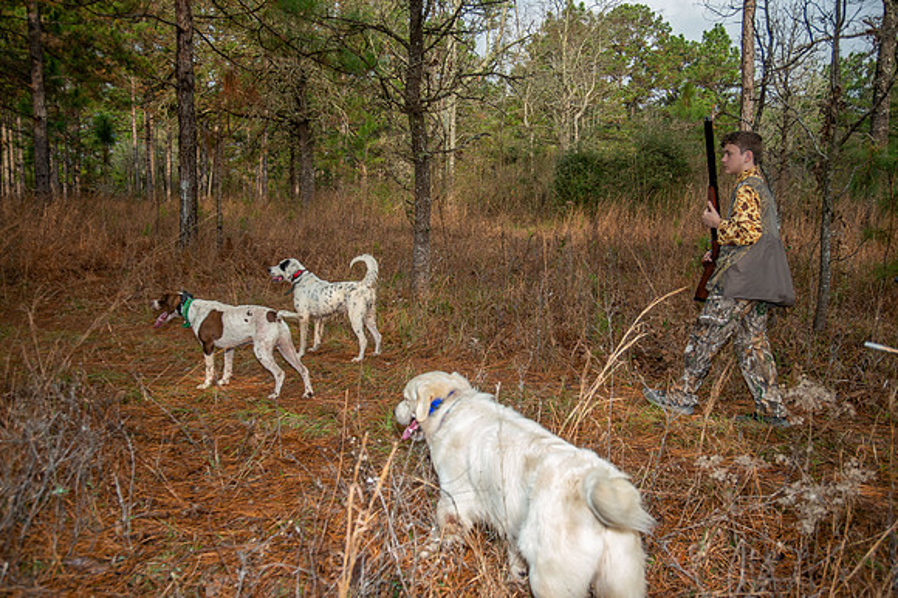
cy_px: 299
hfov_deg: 54.5
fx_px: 873
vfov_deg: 37.8
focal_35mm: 35
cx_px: 449
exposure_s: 1/250
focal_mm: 35
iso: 250
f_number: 8
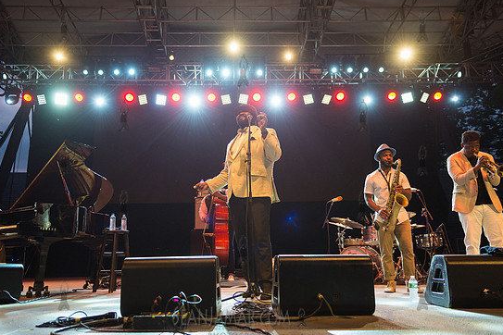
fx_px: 433
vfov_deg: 42.3
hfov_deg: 60.3
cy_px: 160
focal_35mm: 31
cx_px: 243
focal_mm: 28
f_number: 3.2
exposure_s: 1/500
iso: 1600
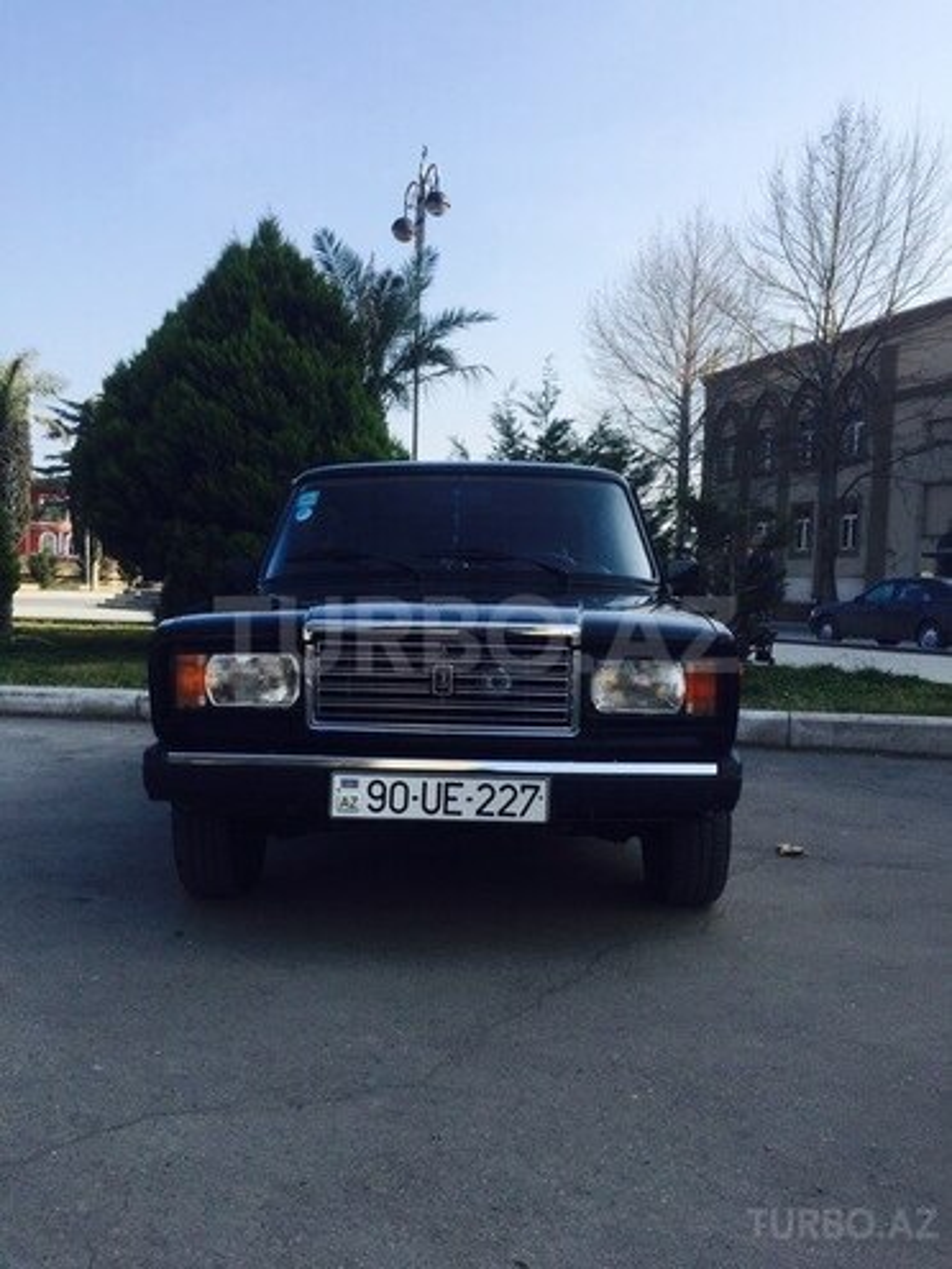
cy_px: 634
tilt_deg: -2.8
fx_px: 1063
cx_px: 476
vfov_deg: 61.7
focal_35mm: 29
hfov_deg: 48.2
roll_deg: -2.8
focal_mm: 4.15
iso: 32
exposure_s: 1/1099
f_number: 2.2
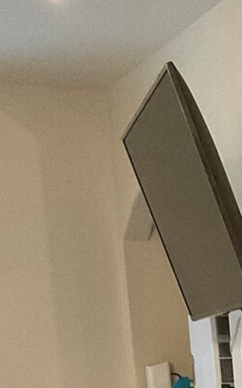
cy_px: 561
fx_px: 1267
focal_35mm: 120
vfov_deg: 16.1
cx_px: 548
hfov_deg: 9.8
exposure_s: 1/30
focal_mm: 3
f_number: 1.8
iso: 500
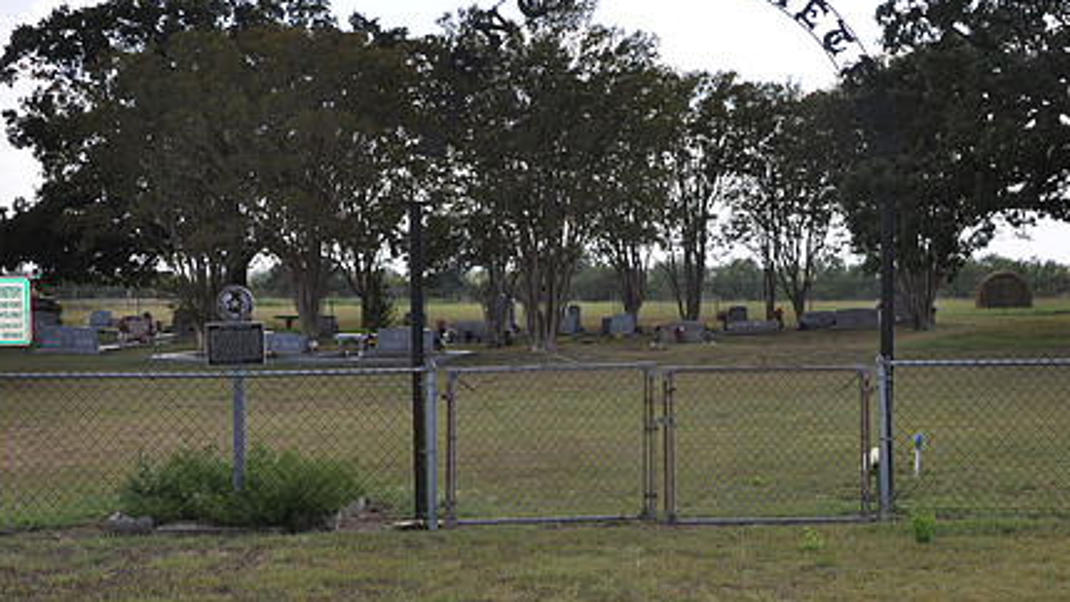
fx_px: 1561
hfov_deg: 37.6
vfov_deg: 21.8
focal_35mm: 55
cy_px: 352
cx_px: 662
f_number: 10
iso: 200
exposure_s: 1/200
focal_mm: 26
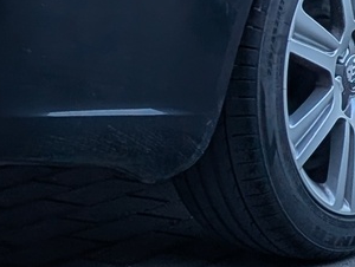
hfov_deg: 7.6
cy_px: -60
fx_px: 2681
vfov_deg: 5.7
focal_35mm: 261
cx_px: 202
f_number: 1.68
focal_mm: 6.9
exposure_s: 1/546
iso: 17
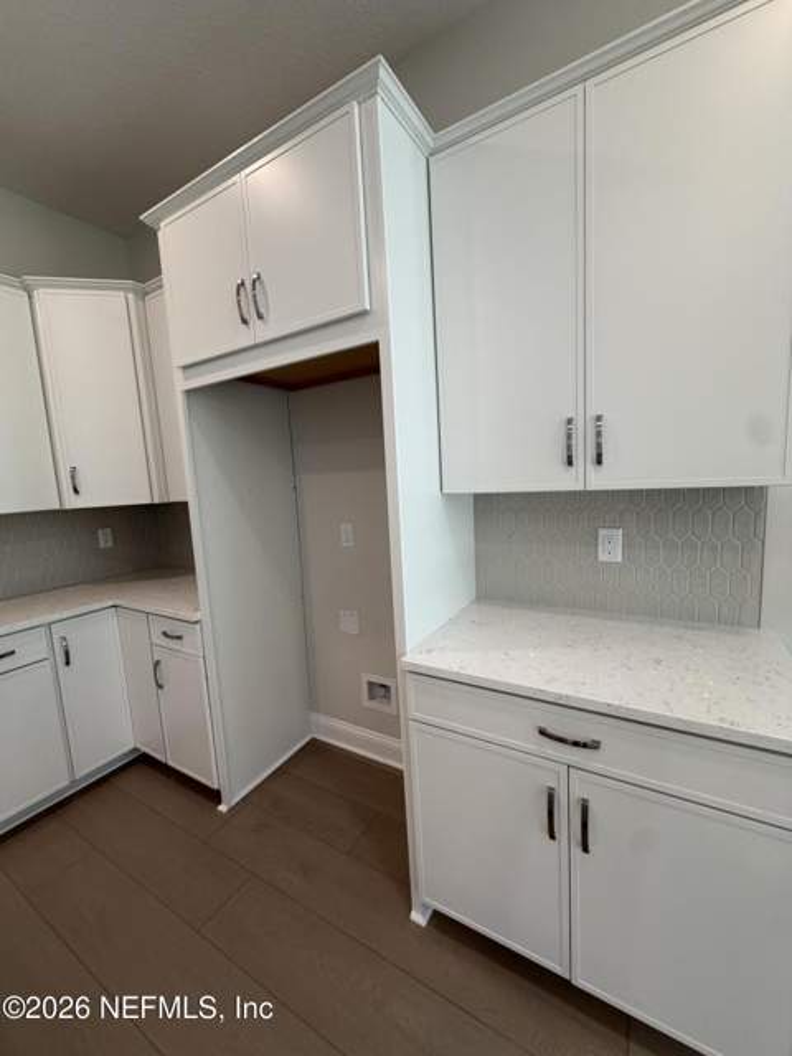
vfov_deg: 102.1
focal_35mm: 14
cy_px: 528
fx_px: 427
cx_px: 396
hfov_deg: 85.7
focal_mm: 2.22
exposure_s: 1/120
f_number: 2.2
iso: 125
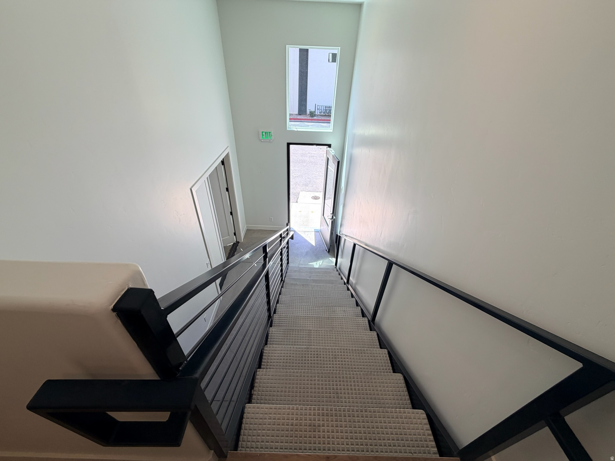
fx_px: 249
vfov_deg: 85.7
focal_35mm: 14
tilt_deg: -36.1
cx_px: 308
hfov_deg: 102.1
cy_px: 230
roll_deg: -1.2
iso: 40
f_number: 2.2
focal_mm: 2.22
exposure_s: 1/120
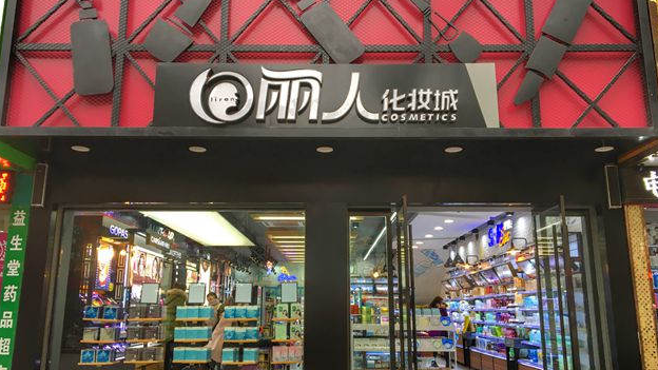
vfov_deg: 36.7
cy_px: 190
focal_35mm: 32
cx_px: 328
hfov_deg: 61.0
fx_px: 558
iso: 32
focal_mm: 4.15
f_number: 2.2
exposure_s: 1/33
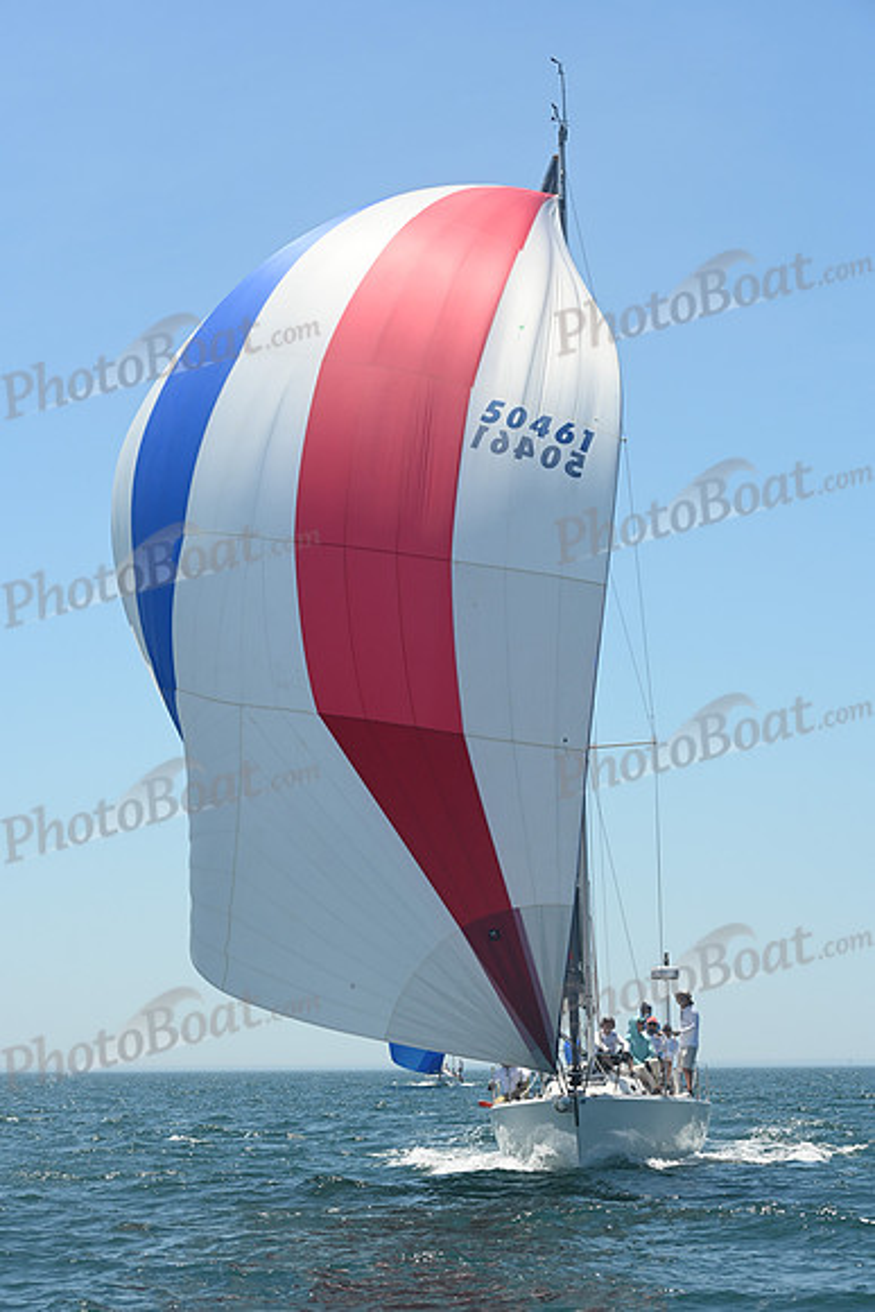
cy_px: 656
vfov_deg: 23.6
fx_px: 3133
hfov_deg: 15.9
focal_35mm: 86
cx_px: 438
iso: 320
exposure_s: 1/1000
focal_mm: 86
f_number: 8
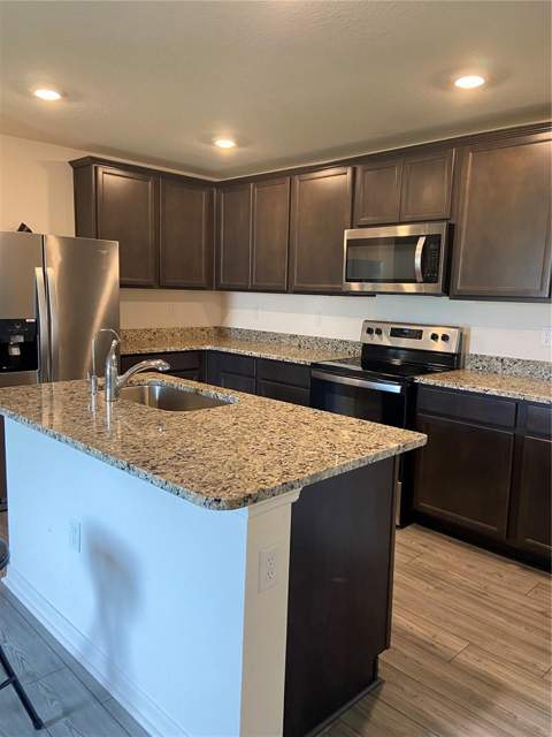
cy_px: 368
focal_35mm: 26
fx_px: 553
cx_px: 276
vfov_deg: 67.3
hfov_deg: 53.1
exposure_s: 1/60
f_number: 1.8
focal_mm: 4.25
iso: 160
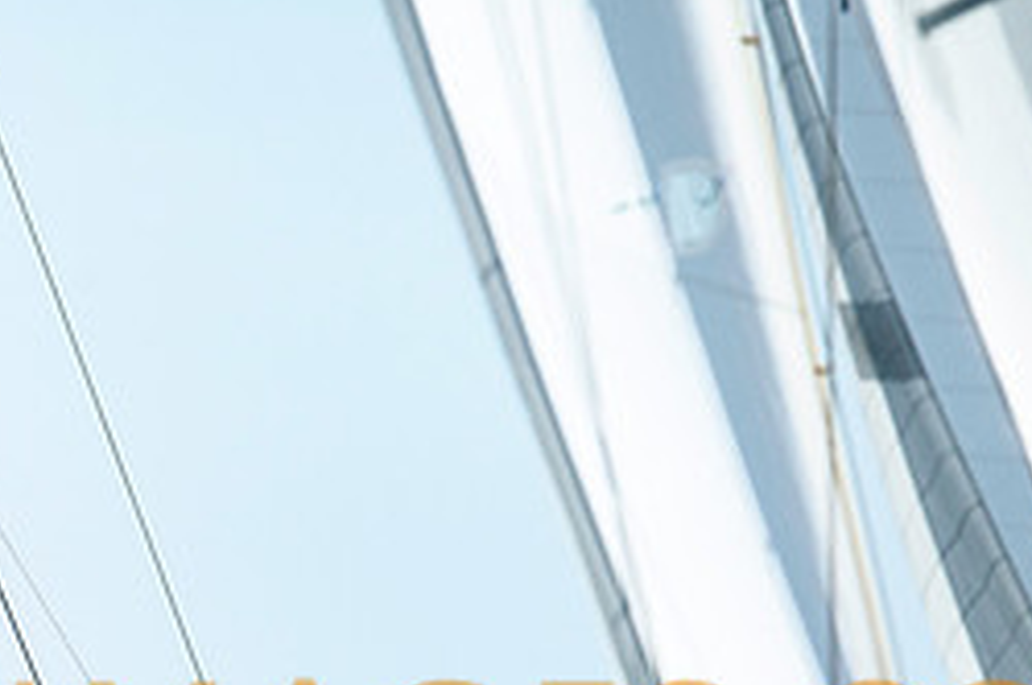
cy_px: 714
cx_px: 41
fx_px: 39909
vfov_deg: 1.0
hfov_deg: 1.5
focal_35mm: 1394
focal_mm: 600
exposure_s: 1/4000
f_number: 5
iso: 400
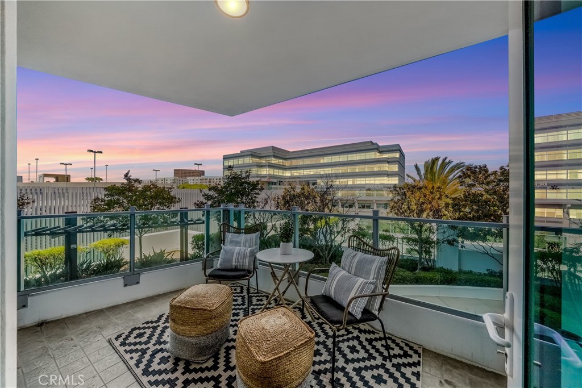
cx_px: 291
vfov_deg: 90.0
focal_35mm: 12
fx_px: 194
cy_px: 194
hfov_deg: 112.6
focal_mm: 12
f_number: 13
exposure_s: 1/40
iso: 800
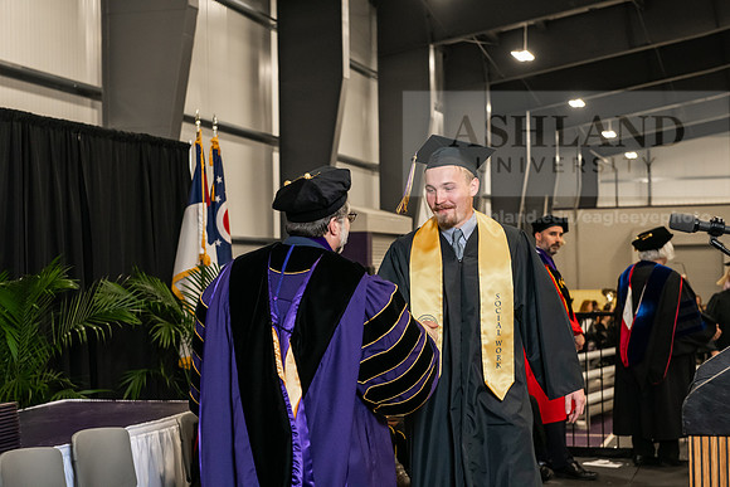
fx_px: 1339
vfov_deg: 20.6
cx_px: 365
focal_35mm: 66
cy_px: 244
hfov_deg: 30.5
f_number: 5
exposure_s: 1/200
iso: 2500
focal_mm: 66
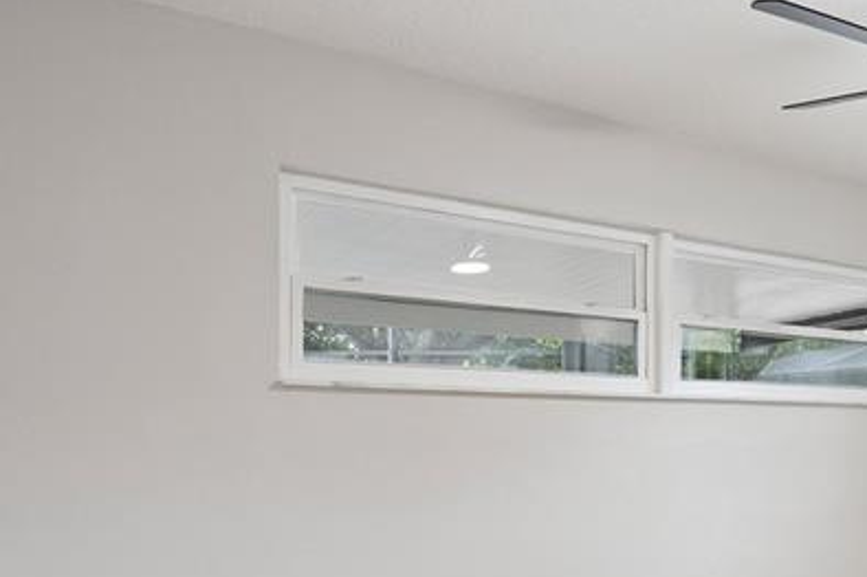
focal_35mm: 39
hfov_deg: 43.3
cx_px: 845
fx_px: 938
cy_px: 445
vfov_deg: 33.4
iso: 200
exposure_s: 1/6
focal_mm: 15
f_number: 9
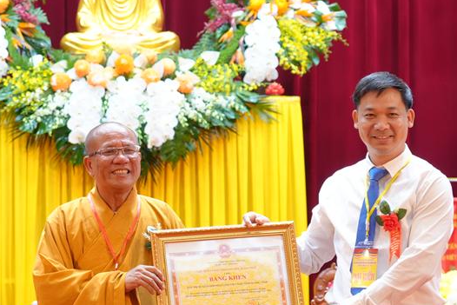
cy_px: 231
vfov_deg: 8.8
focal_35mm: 155
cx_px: 106
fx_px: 1968
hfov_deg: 13.2
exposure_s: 1/100
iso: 1250
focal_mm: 68
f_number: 4
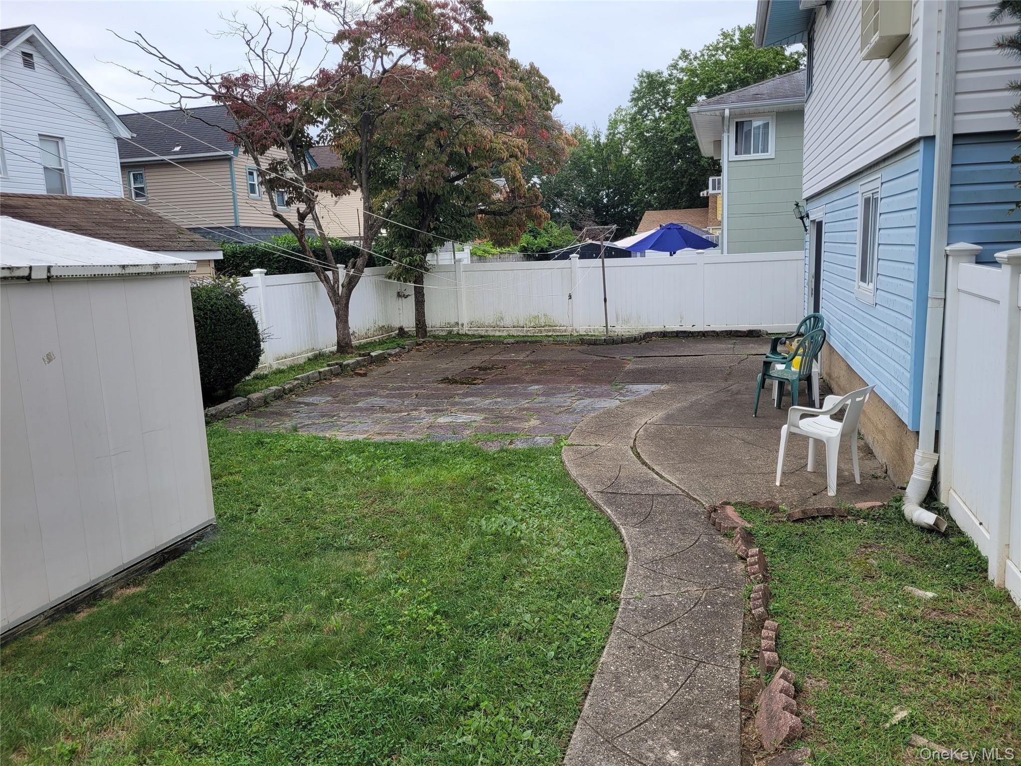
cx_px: 510
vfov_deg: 53.1
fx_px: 767
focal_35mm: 26
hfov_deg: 67.3
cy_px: 383
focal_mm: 5.4
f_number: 1.8
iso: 40
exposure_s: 1/854
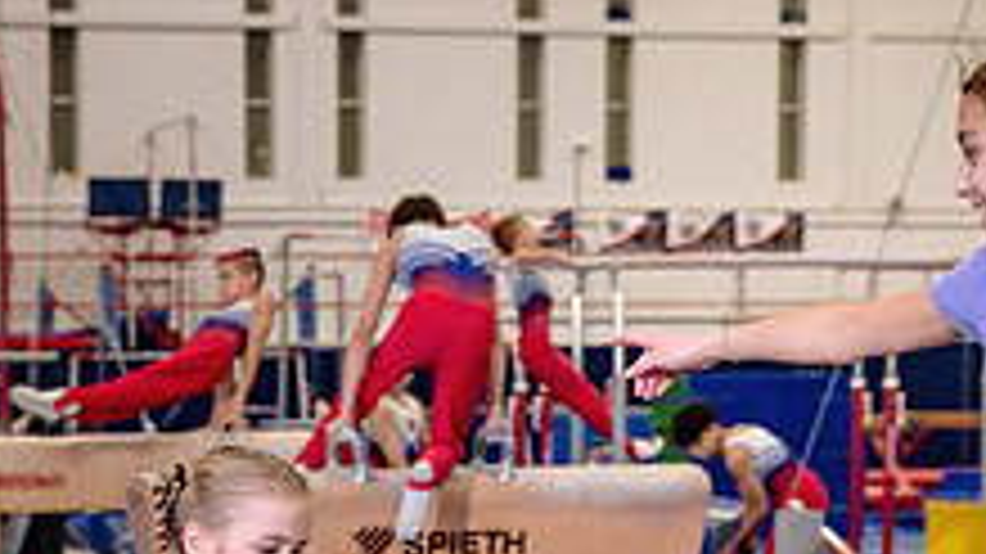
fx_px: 3398
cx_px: 283
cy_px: 946
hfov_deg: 16.5
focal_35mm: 130
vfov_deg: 9.0
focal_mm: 41
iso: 1600
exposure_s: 1/400
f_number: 4
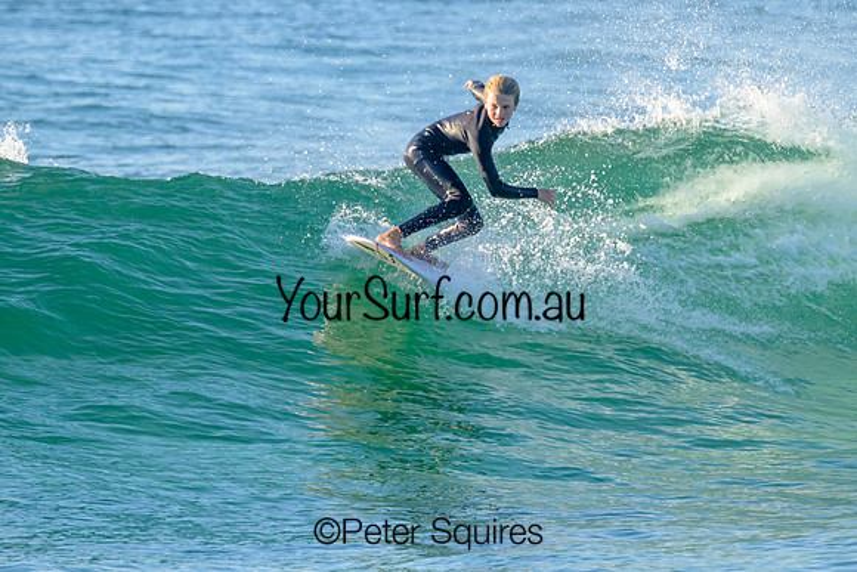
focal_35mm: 789
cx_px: 456
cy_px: 260
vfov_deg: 1.7
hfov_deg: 2.6
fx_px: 18791
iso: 1800
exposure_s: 1/2000
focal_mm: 620
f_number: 11
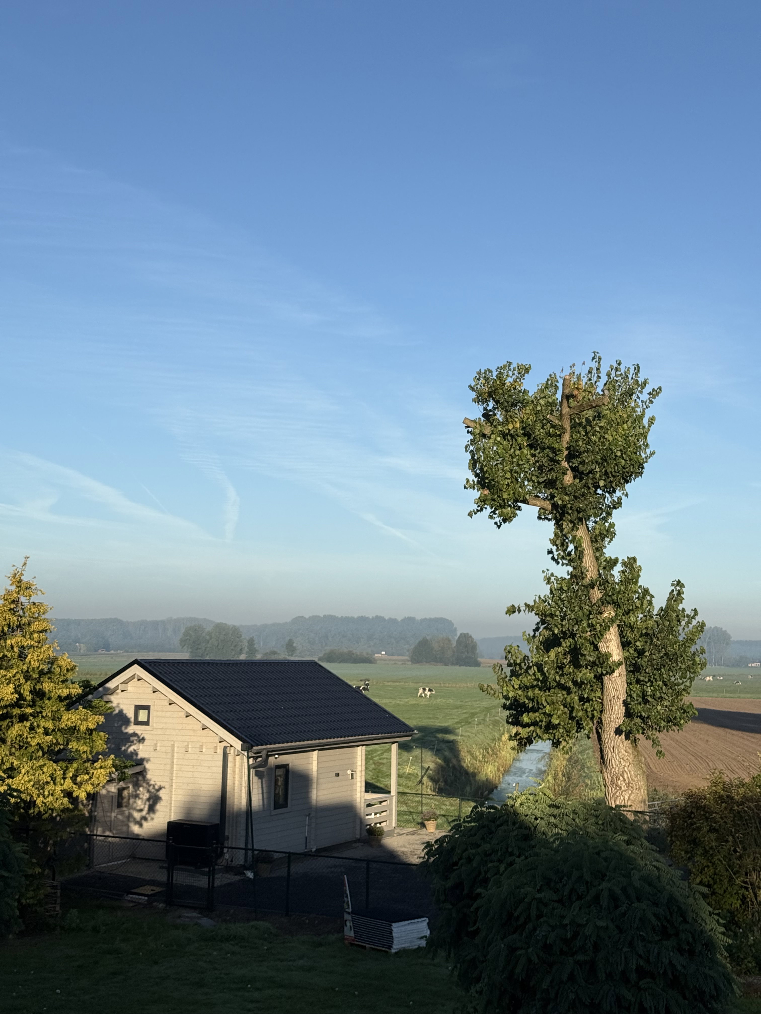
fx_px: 1407
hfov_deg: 30.3
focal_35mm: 48
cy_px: 507
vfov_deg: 39.7
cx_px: 380
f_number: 1.78
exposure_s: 1/4878
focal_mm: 6.76
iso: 64
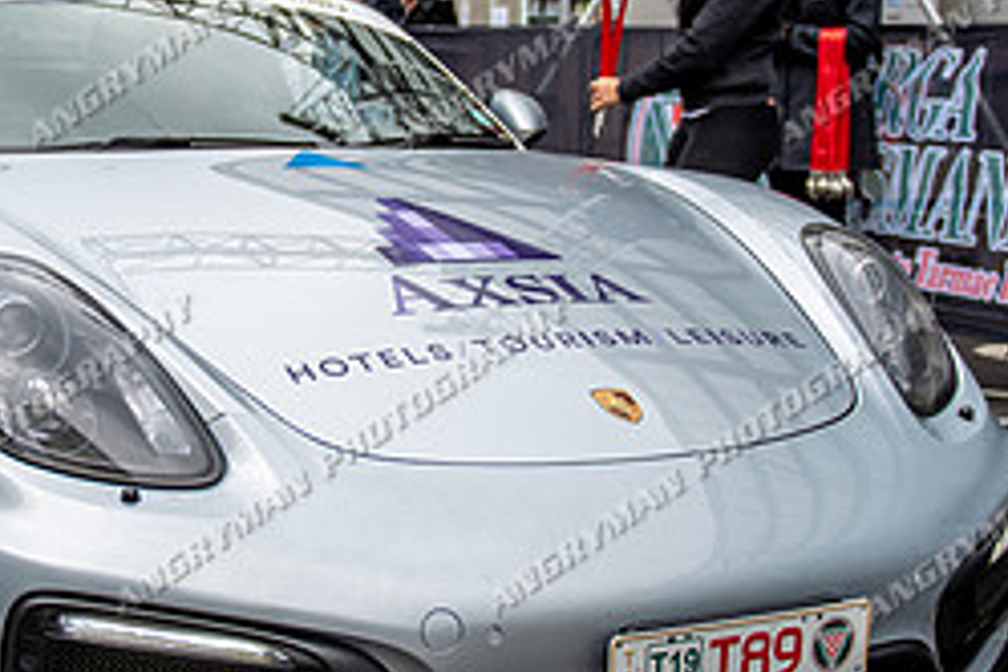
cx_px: 231
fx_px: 1764
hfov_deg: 31.2
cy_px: 257
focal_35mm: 63
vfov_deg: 21.5
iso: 100
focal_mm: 27
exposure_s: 1/640
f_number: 2.8
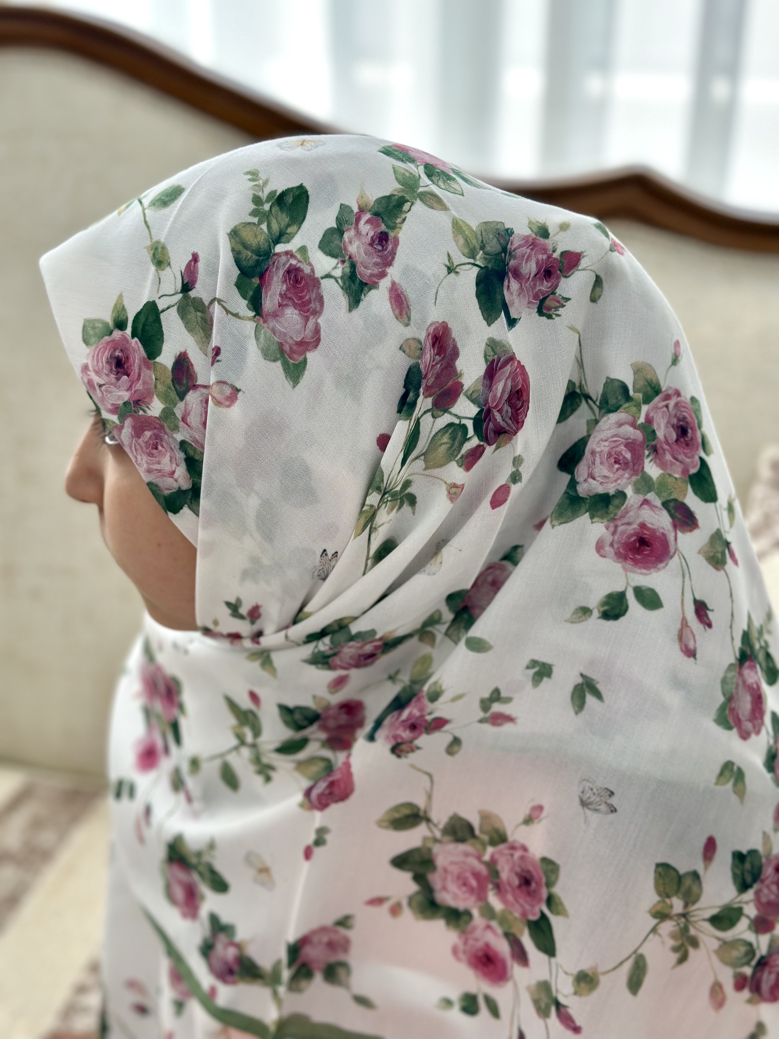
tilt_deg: -26.9
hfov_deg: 30.3
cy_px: 520
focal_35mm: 48
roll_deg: +0.5
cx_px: 390
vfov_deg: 39.7
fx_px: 1440
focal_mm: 6.86
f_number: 1.78
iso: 80
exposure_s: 1/141
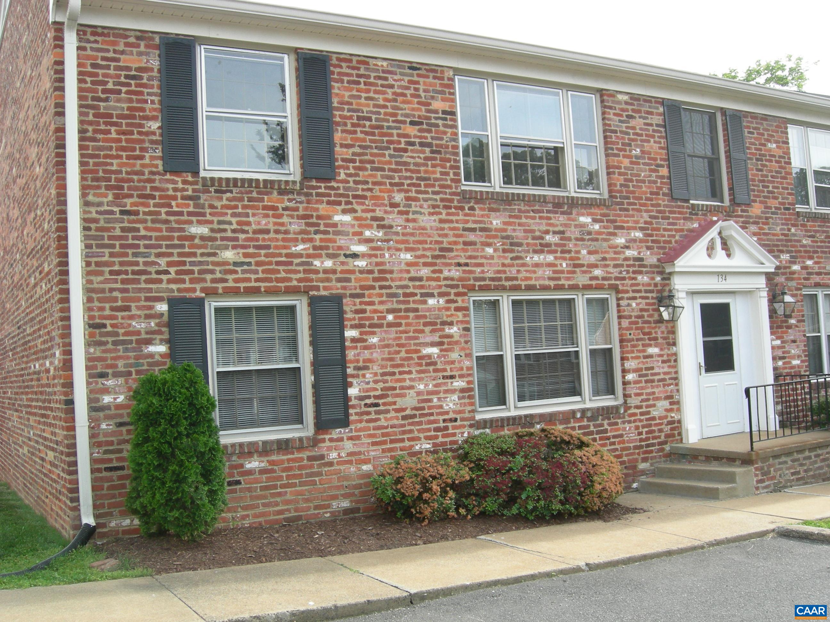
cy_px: 311
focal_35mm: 36
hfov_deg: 51.4
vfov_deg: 39.7
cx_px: 415
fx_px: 863
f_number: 4.3
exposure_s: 1/129
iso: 64
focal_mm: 7.5
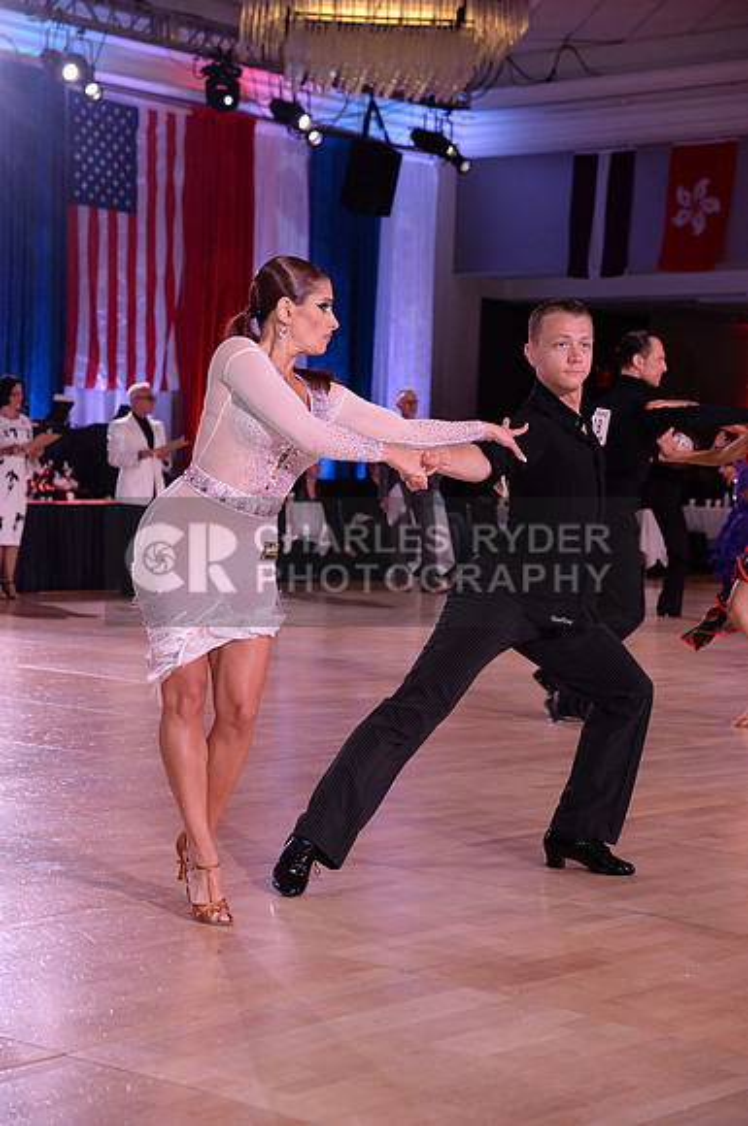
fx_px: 2438
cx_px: 374
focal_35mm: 78
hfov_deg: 17.4
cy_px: 563
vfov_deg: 26.0
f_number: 5.6
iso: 2000
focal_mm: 78
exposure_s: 1/250
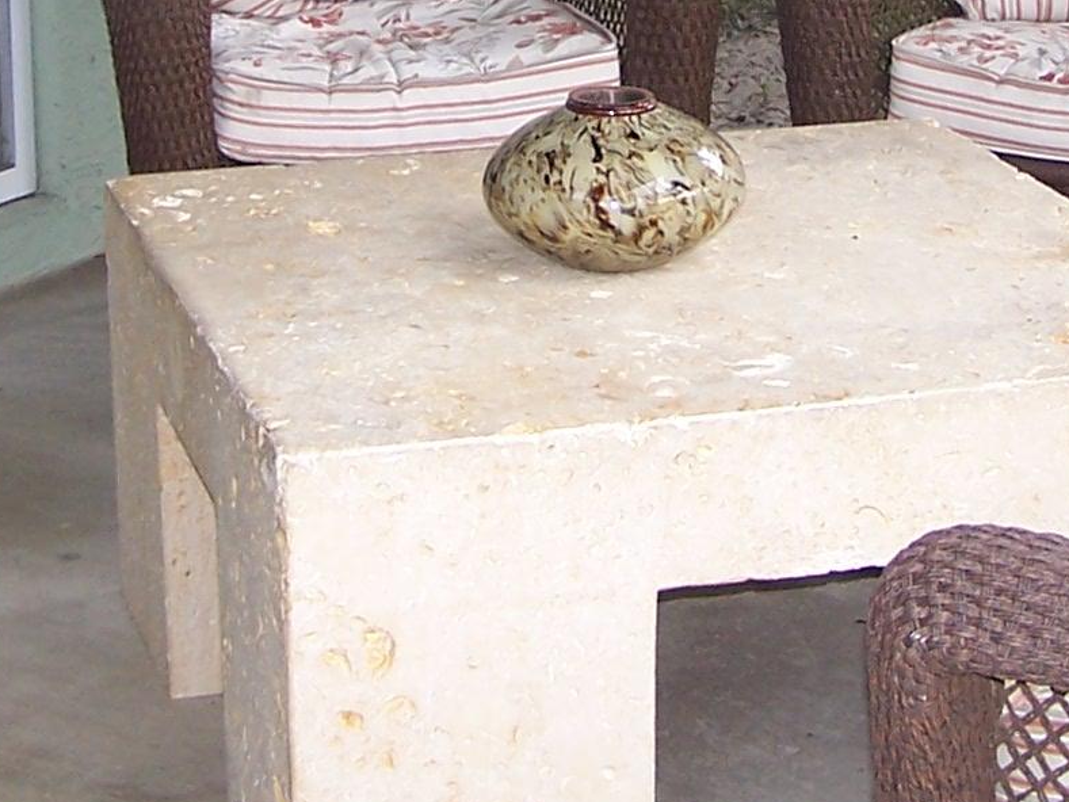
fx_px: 3428
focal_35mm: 111
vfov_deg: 13.0
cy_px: -176
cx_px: 675
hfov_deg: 17.7
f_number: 2.8
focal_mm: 6.3
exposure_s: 1/60
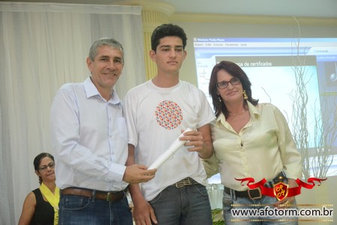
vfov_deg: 23.8
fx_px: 534
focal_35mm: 57
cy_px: 112
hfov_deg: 35.1
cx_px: 168
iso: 3200
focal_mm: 38
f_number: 4.5
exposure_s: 1/100
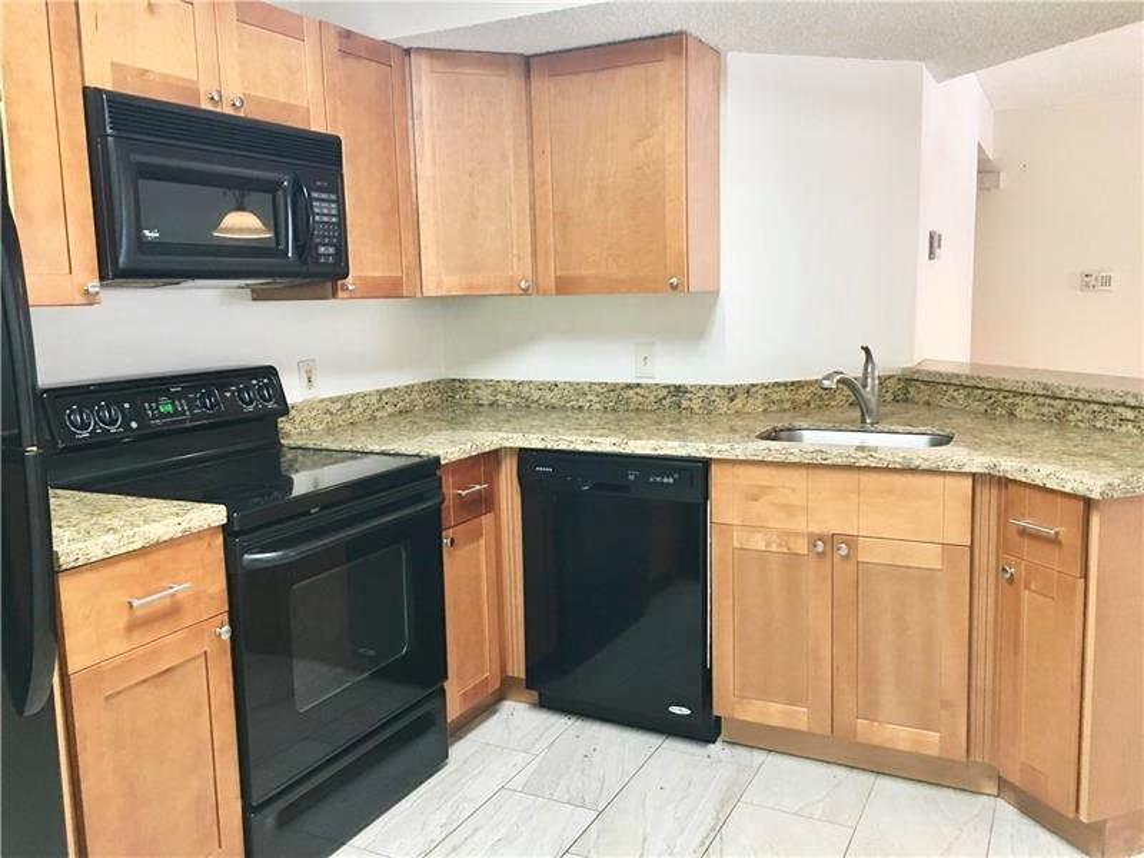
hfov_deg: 61.7
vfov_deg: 48.2
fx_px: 958
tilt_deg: -7.9
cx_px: 572
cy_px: 429
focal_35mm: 29
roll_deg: +1.1
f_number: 2.2
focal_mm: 4.15
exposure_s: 1/30
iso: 125
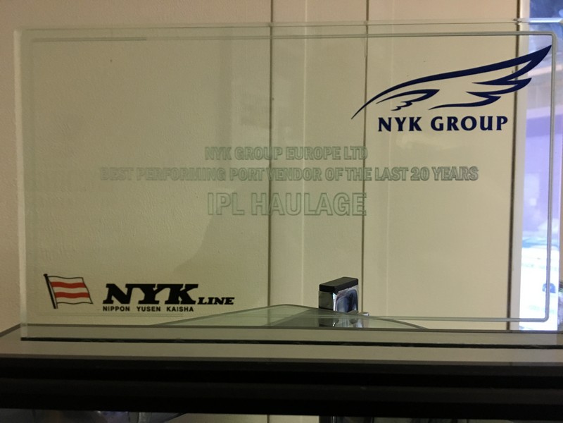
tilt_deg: -2.1
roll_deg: -0.8
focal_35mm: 29
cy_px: 212
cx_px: 282
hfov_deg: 61.7
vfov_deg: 48.2
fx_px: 472
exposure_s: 1/17
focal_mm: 4.15
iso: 200
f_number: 2.2
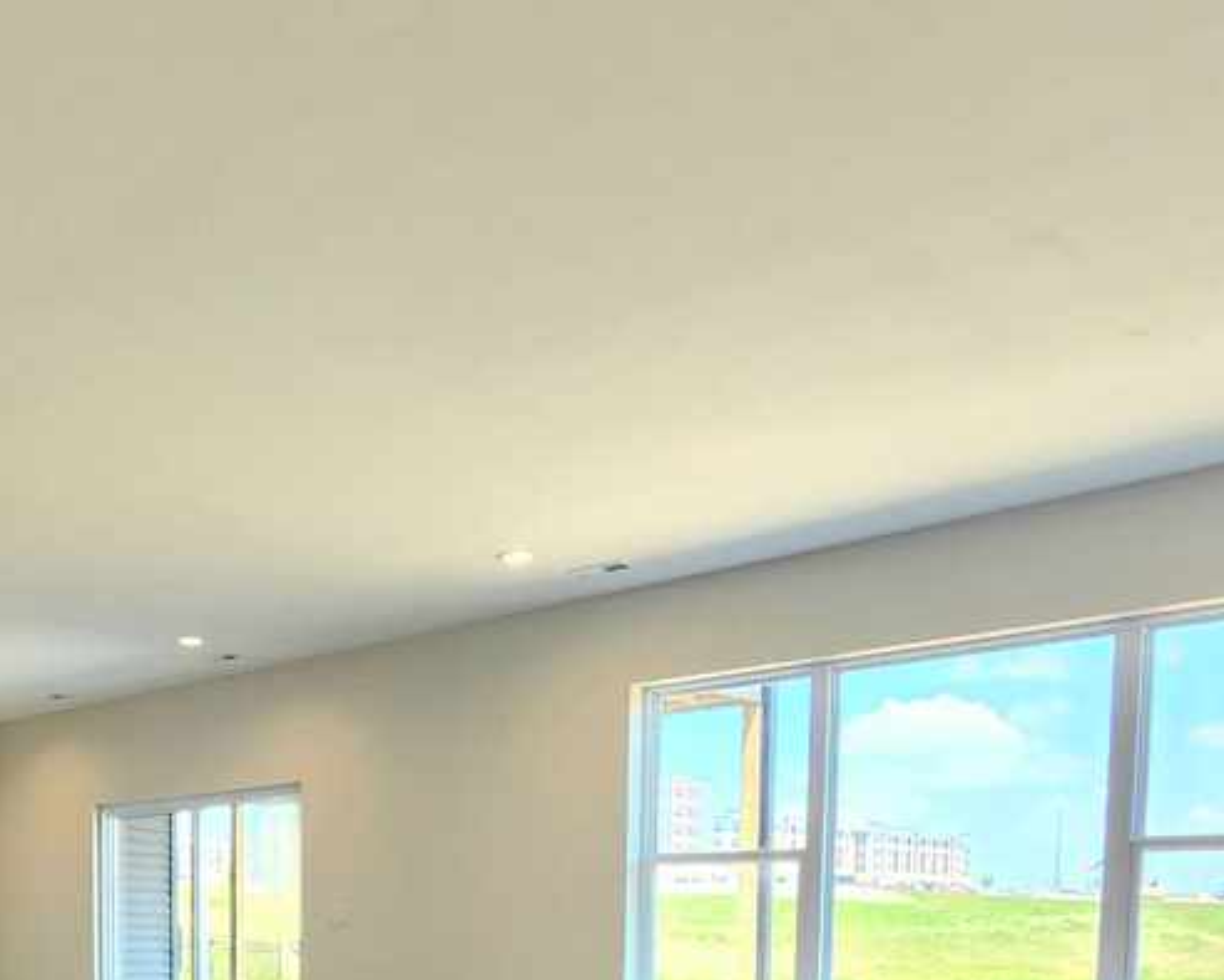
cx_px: 313
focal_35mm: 33
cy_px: 1032
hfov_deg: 52.0
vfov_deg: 38.3
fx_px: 1196
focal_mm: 2.2
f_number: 2.2
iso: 64
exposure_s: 1/120
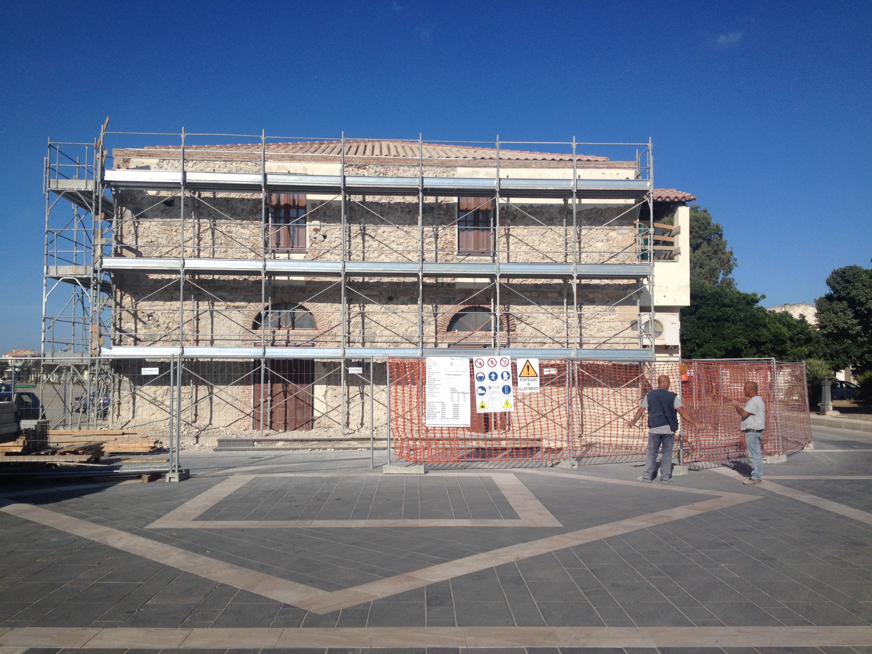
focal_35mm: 35
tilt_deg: +0.2
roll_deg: -1.6
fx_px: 882
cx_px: 436
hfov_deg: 52.6
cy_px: 327
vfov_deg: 40.7
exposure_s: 1/3690
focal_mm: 4.28
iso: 50
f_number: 2.4
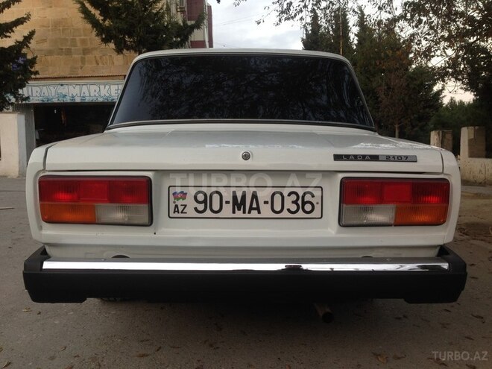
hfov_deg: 55.4
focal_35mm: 33
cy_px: 184
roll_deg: -0.2
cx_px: 246
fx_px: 469
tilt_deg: -3.4
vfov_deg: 42.9
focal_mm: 4.12
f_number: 2.4
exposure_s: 1/60
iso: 50
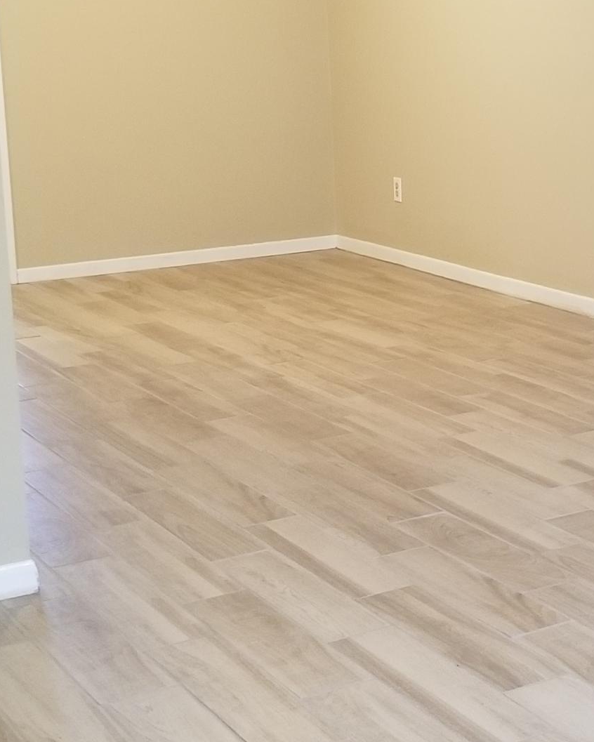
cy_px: 302
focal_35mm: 72
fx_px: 1582
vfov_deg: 26.4
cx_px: 623
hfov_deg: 20.4
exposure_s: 1/24
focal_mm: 4.25
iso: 250
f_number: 1.7
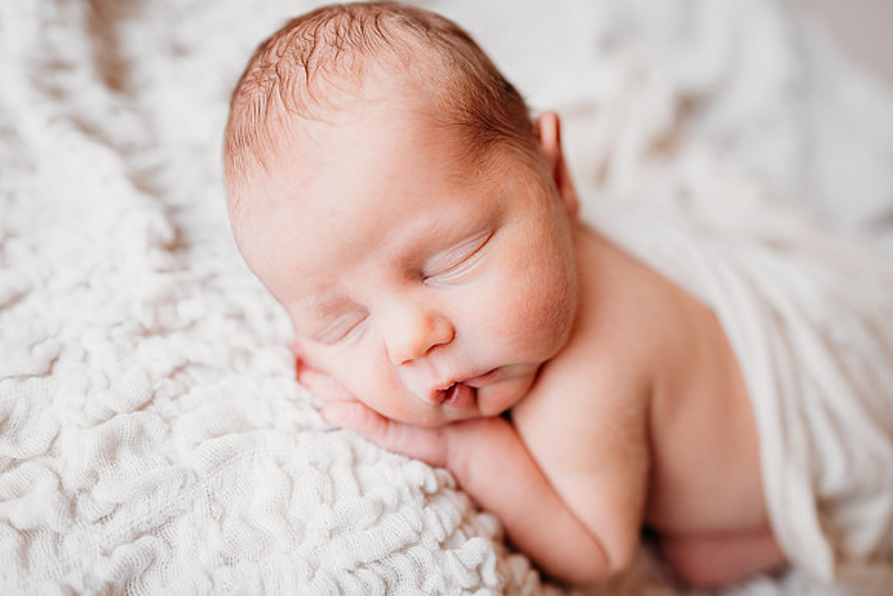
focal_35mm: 24
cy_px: 298
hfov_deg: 73.7
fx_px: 595
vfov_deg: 53.2
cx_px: 446
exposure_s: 1/200
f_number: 2.2
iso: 80
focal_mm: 24
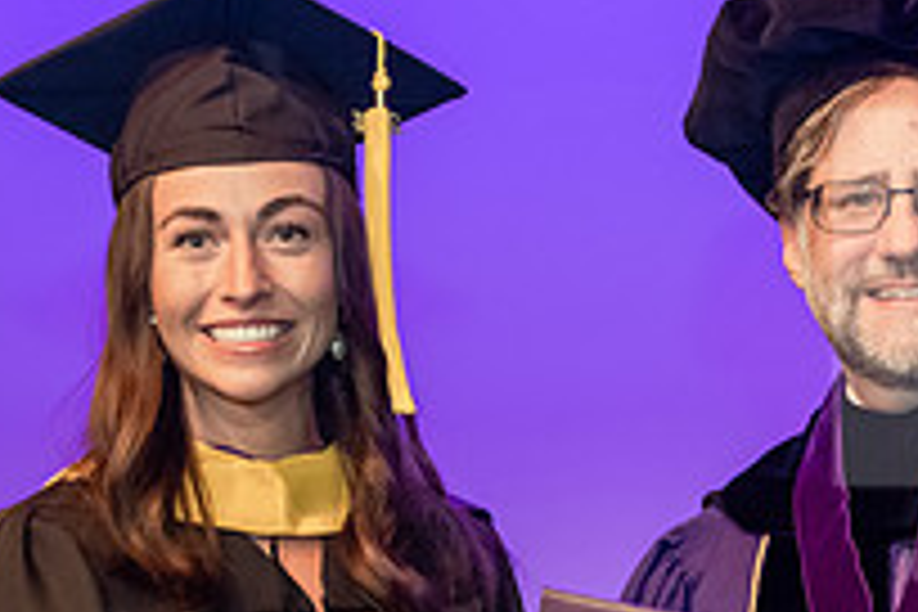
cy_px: 655
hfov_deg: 9.0
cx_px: 698
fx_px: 5814
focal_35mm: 228
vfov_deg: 6.0
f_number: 4
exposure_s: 1/200
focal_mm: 80
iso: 3200
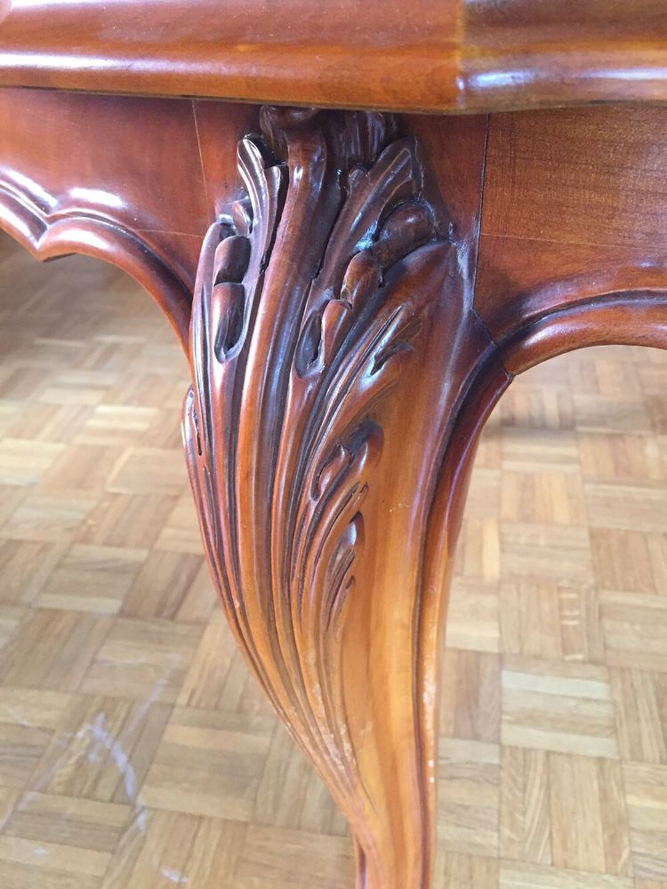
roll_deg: +3.8
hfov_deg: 48.2
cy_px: 444
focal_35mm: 29
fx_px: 745
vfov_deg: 61.7
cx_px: 334
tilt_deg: -36.4
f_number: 2.2
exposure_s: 1/33
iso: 320
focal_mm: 4.15
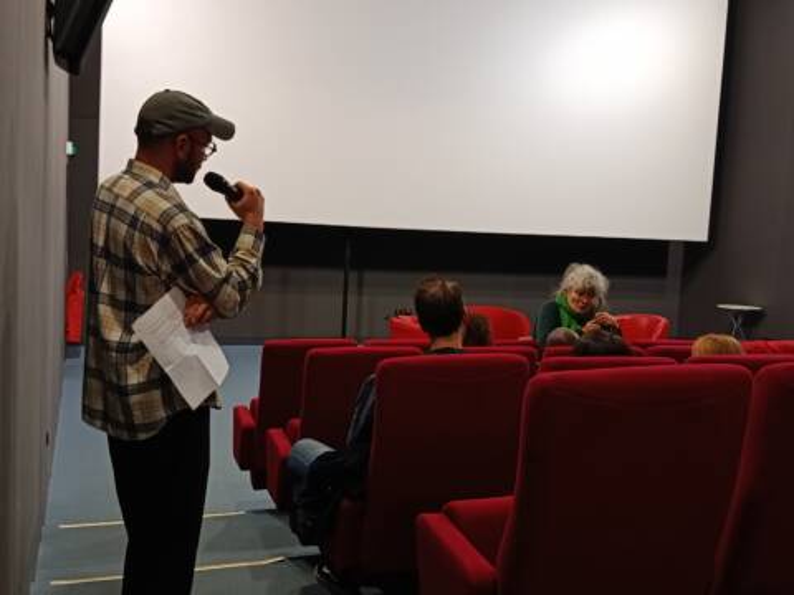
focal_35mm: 36
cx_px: 397
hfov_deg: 51.4
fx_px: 826
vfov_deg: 39.7
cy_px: 298
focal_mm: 5.24
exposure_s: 1/50
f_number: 1.7
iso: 1085
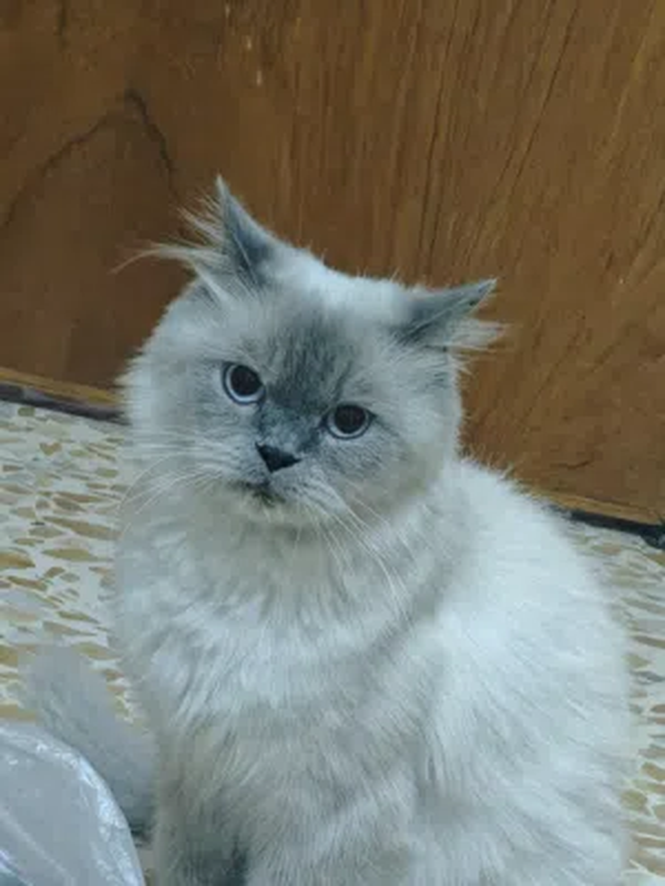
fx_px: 3868
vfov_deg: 13.1
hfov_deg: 9.8
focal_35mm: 151
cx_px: 332
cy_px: 443
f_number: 1.5
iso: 800
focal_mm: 4.94
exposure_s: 1/33.3
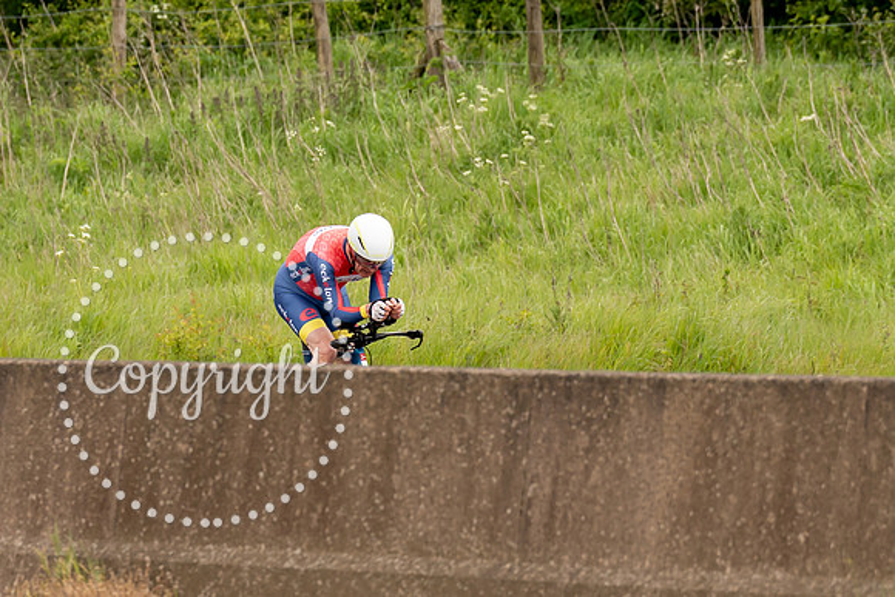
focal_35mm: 540
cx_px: 417
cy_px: 300
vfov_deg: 2.5
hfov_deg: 3.8
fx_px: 13432
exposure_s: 1/1000
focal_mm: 197
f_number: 4
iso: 250
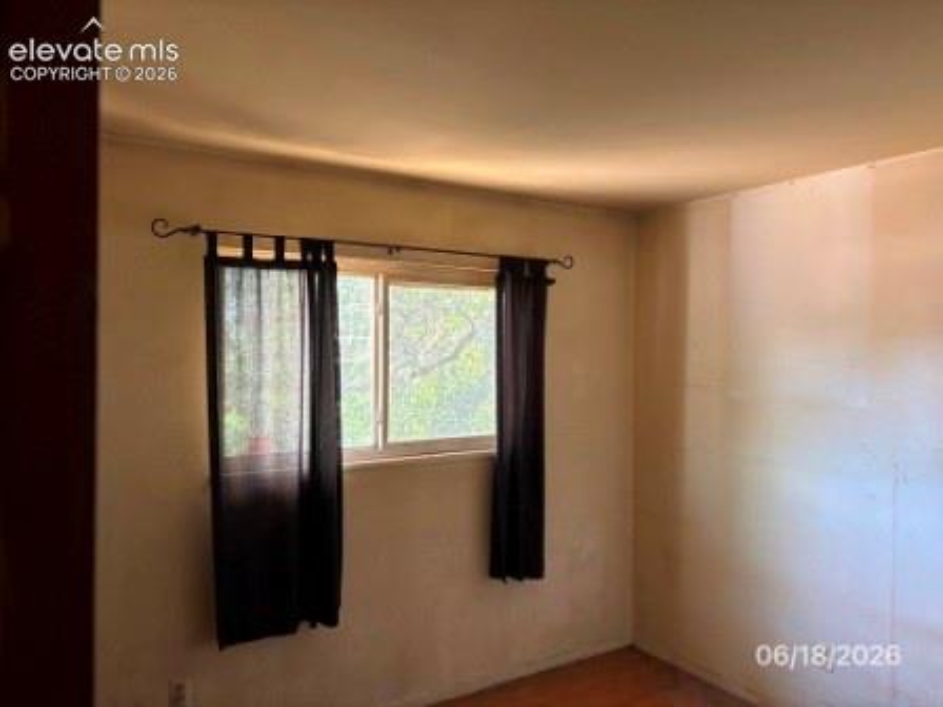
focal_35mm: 26
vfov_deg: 53.1
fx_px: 708
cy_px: 354
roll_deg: -1.4
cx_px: 472
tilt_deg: +0.3
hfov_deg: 67.3
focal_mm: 5.96
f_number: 1.6
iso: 250
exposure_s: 1/60
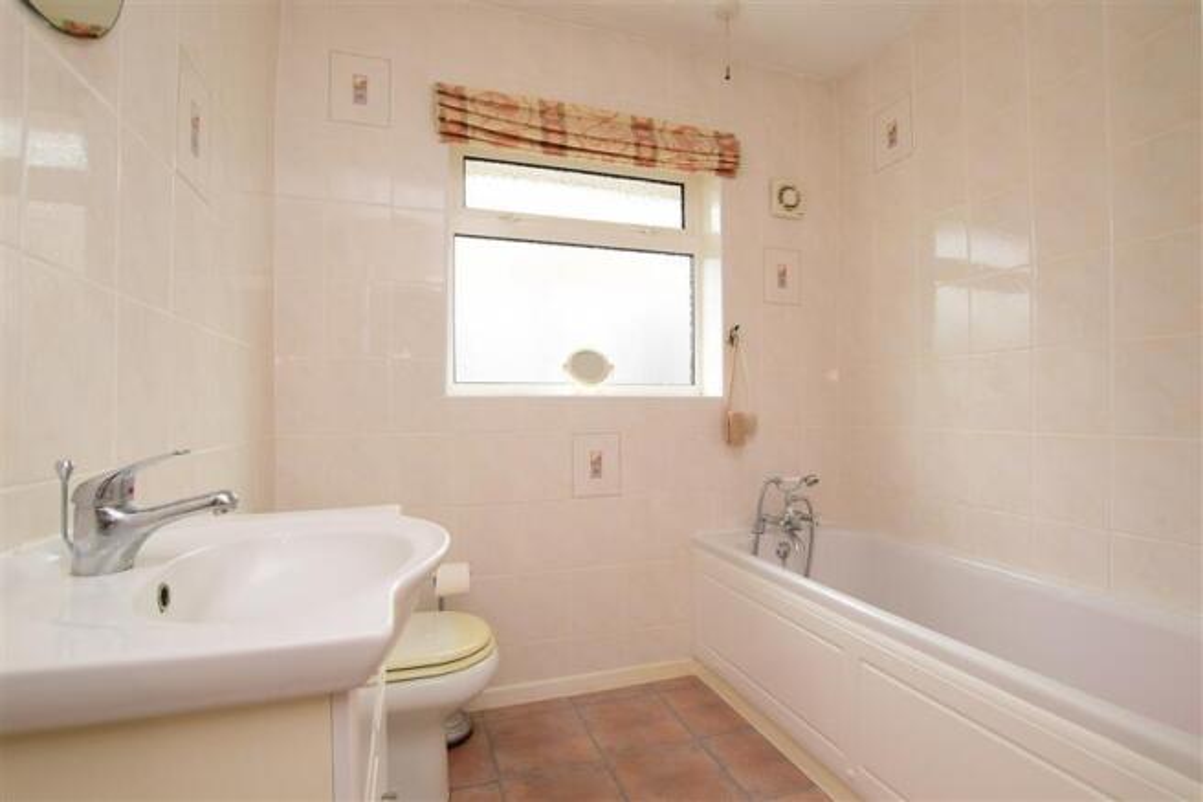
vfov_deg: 72.0
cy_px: 401
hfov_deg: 95.0
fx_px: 551
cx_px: 602
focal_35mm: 16
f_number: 7.1
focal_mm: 11
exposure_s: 1/10
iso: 400
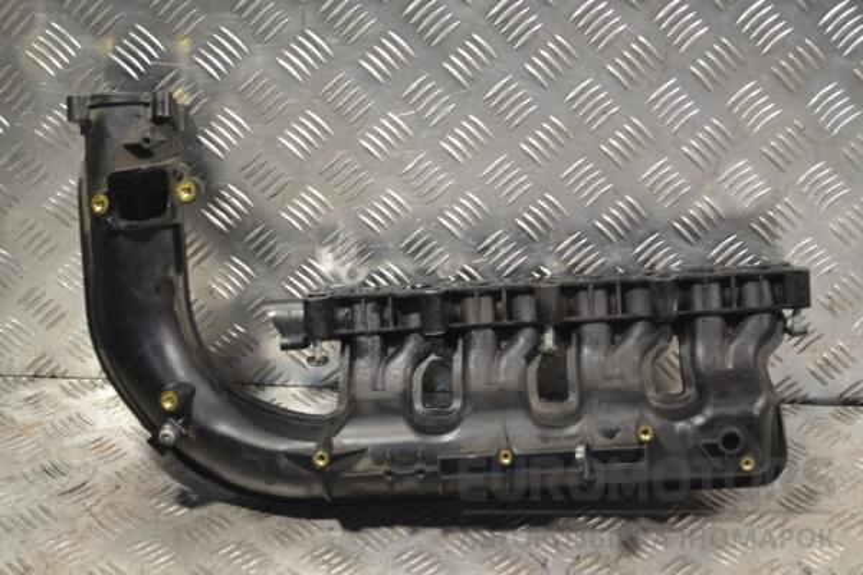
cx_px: 432
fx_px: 1510
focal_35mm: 63
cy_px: 288
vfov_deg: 21.6
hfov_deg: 31.9
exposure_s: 1/60
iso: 640
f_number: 5.3
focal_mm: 42
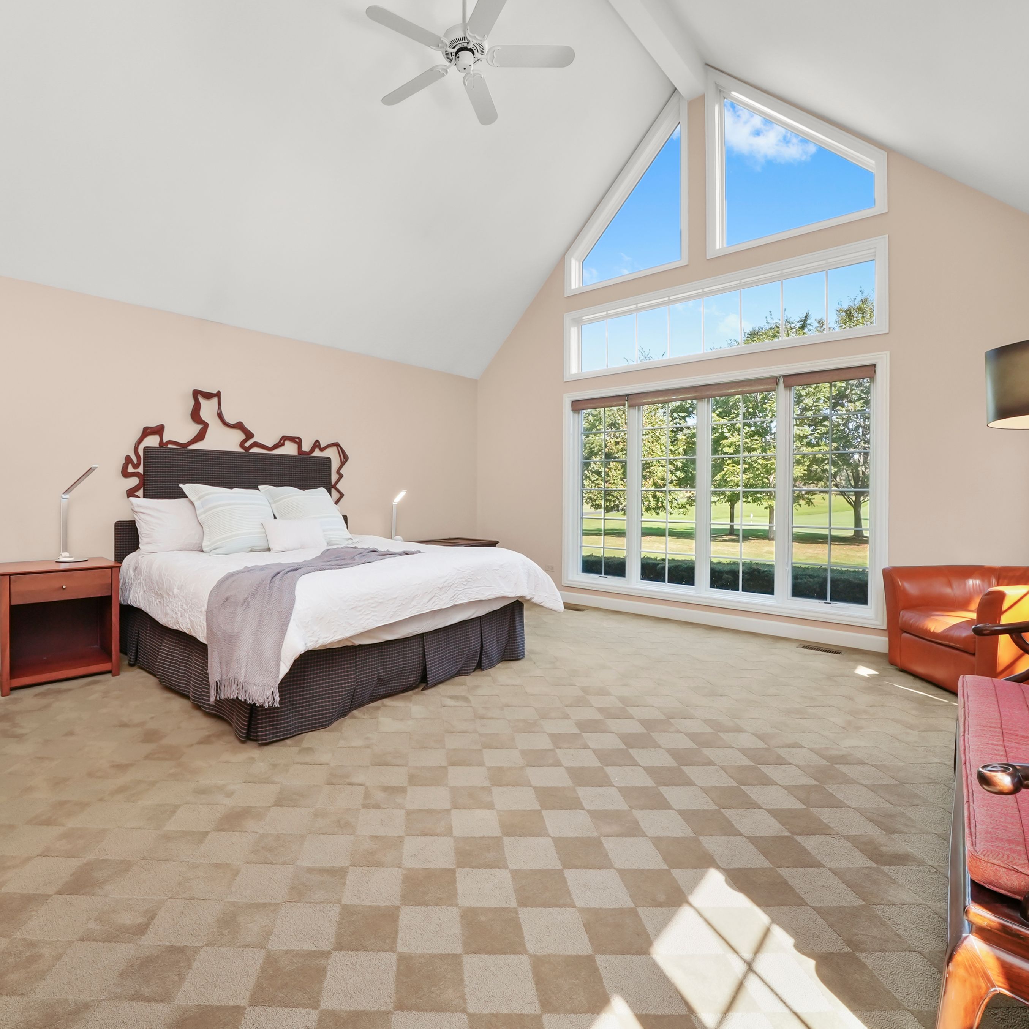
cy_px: 495
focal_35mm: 16
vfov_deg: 87.4
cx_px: 430
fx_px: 538
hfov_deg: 86.7
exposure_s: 1/13
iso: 1600
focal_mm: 12
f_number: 13
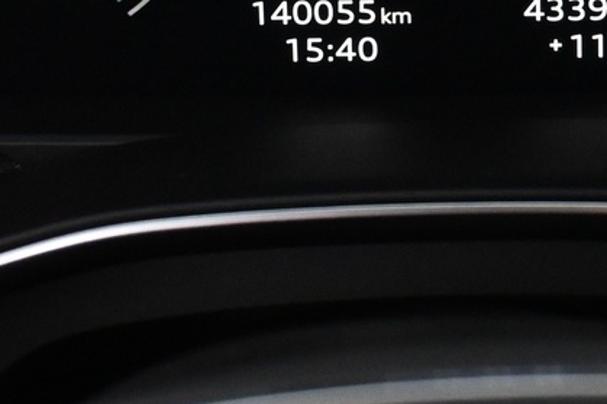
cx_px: 436
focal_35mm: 119
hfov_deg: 17.2
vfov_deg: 10.8
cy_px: -333
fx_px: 2004
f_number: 3.8
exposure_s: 1/40
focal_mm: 20.5
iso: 4000
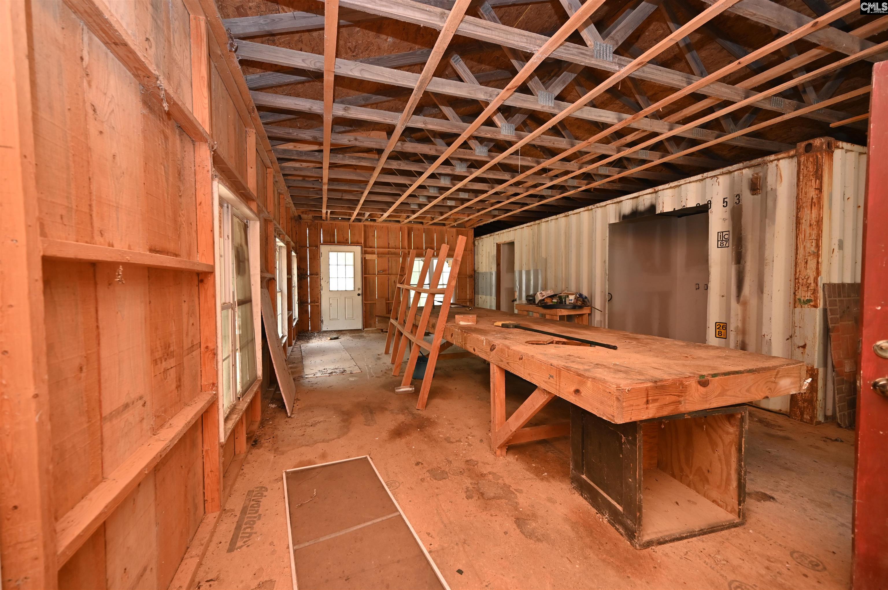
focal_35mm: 14
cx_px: 444
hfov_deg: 104.3
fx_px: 345
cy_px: 295
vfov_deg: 81.1
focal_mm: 14
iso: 360
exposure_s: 1/60
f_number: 4
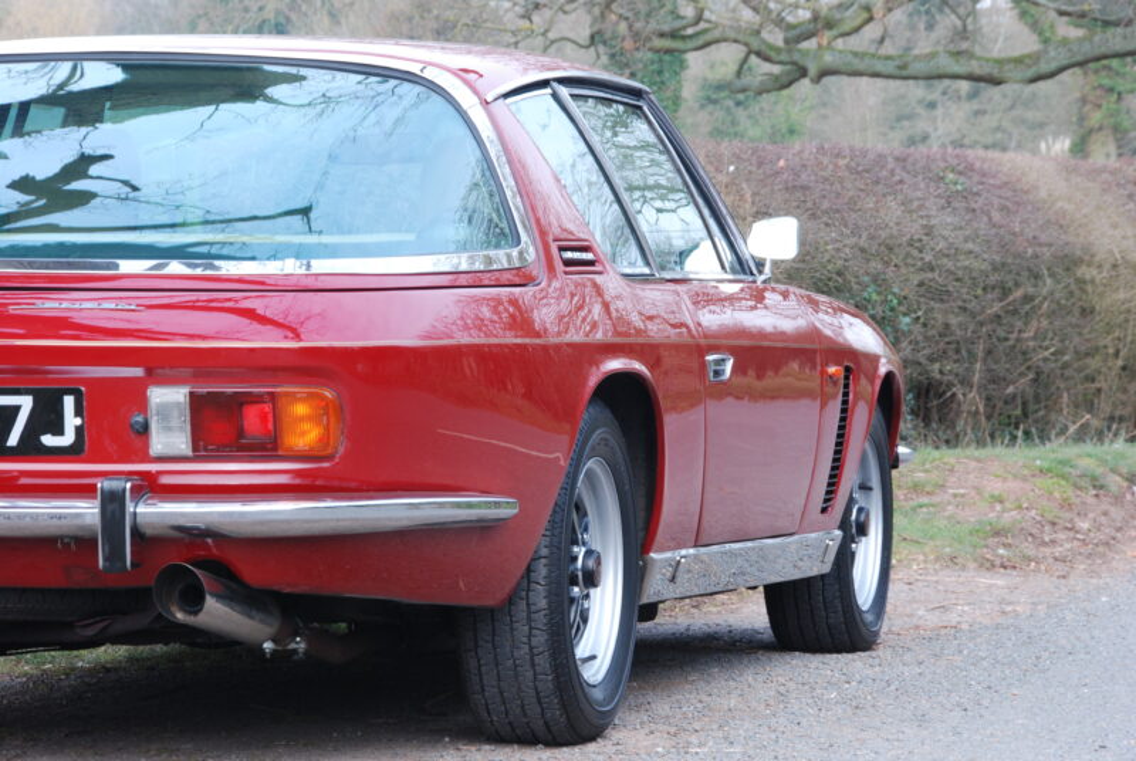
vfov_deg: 8.7
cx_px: 568
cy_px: 380
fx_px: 4977
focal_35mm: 158
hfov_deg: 13.0
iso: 400
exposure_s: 1/25
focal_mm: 105
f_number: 14
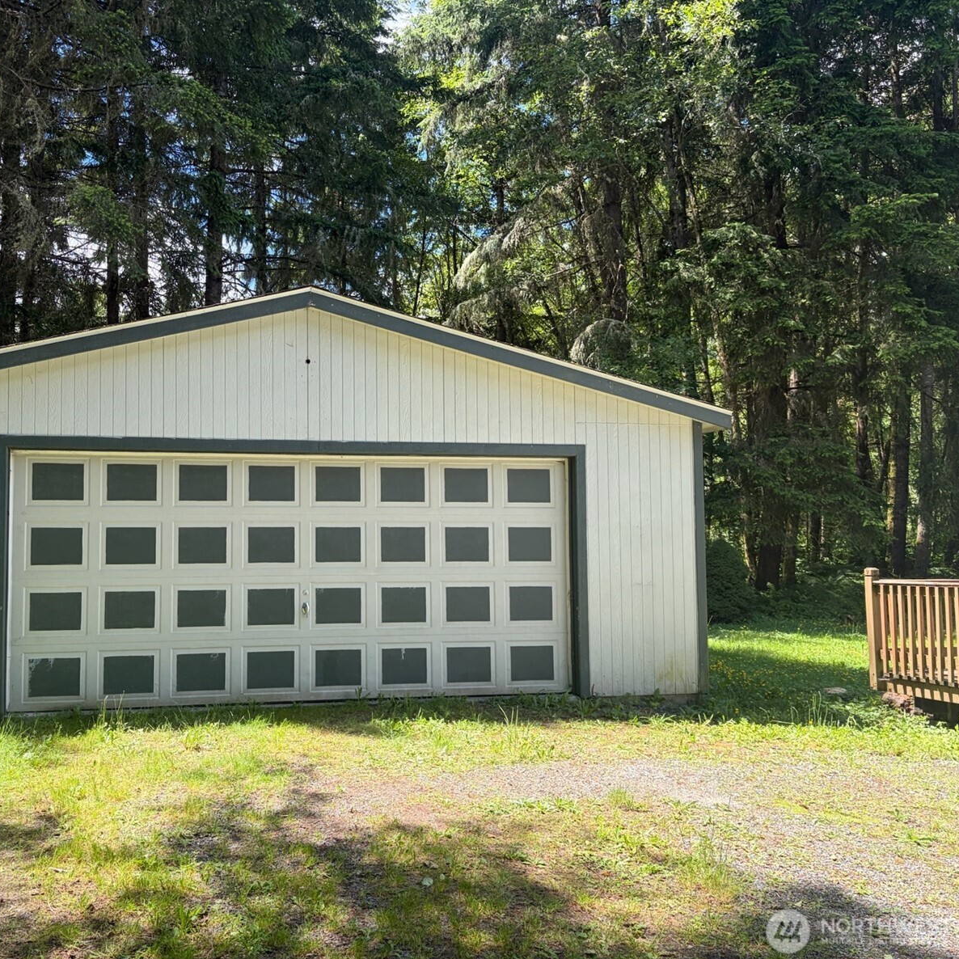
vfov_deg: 52.5
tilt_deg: +4.1
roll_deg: +0.3
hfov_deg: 51.7
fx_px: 972
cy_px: 479
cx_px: 329
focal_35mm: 31
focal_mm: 5.96
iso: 50
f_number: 1.6
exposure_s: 1/581
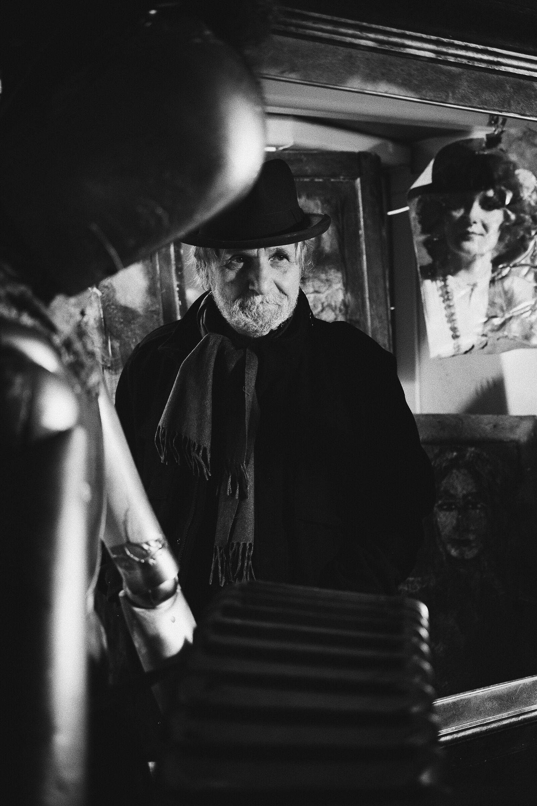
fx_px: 783
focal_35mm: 35
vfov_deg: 54.4
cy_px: 403
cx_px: 268
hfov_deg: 37.9
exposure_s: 1/60
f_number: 2.8
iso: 2500
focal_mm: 35
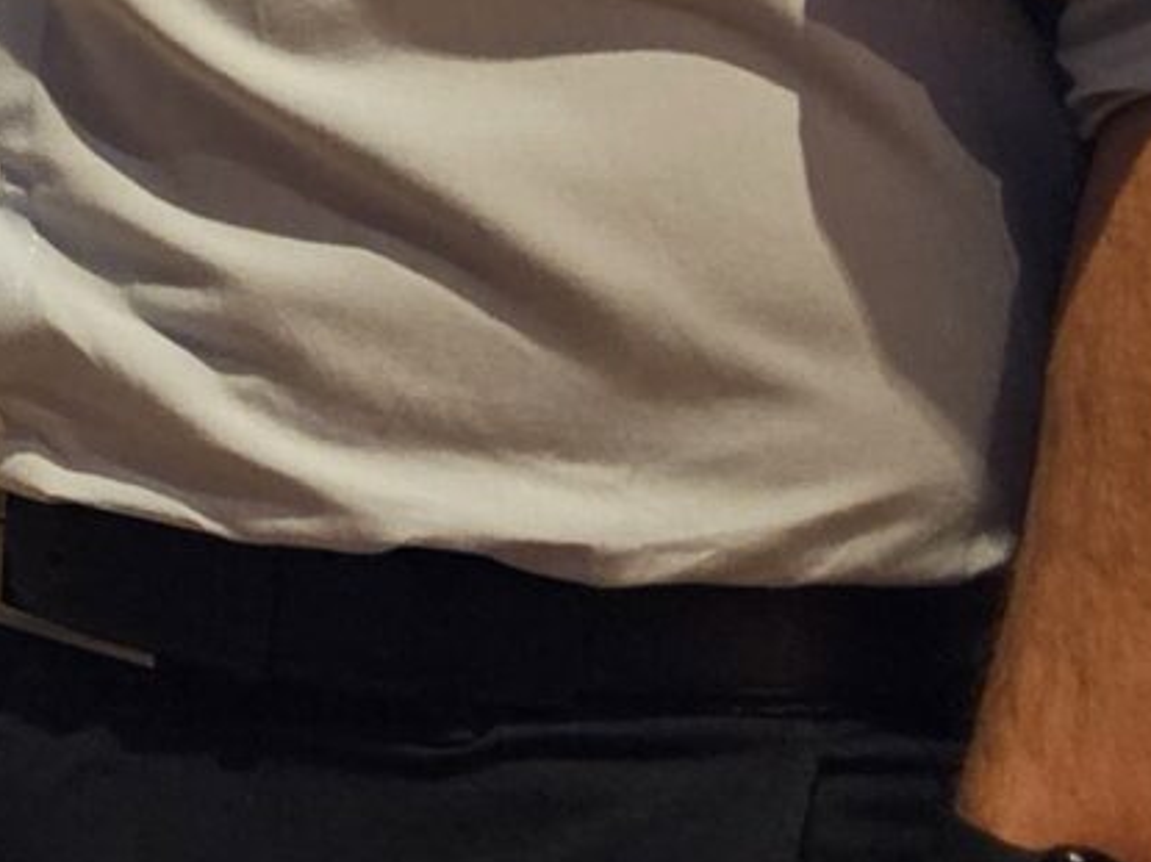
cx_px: -1836
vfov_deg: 10.1
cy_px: -468
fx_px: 4720
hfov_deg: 11.1
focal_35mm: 142
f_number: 1.8
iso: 640
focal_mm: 5.4
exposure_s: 1/40
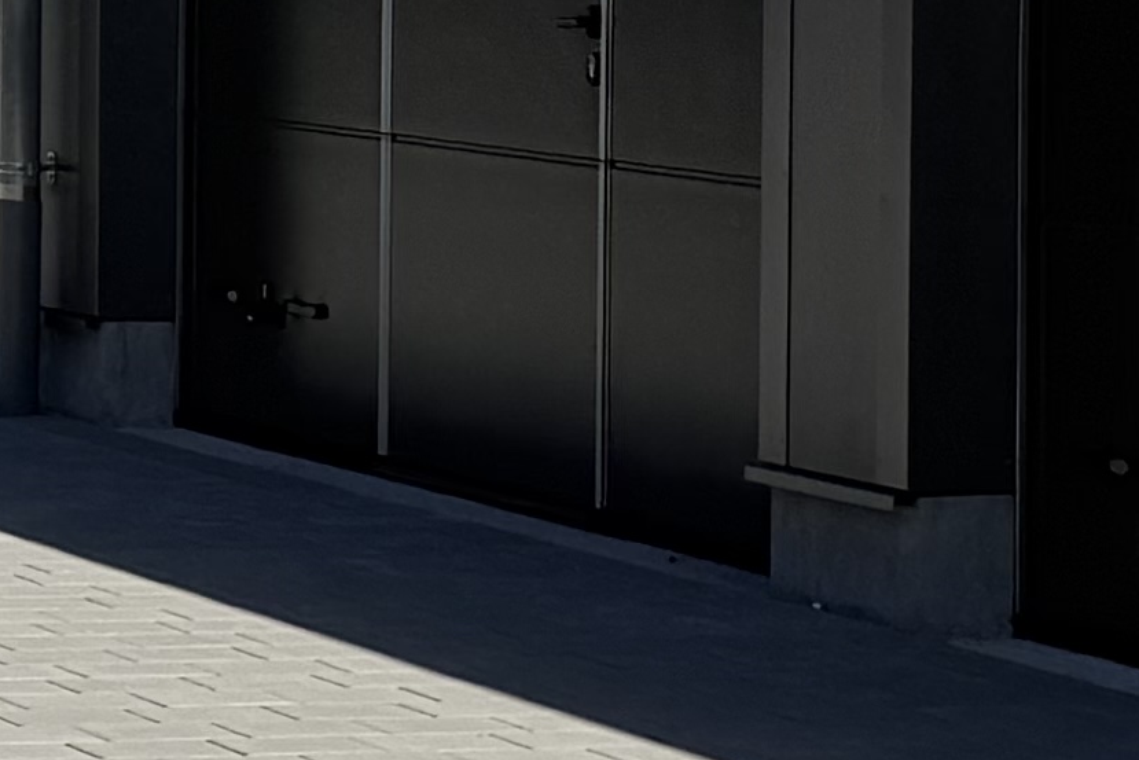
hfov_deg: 9.3
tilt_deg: +1.2
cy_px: -153
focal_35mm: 172
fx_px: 5442
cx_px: -2349
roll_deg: -0.8
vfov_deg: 7.9
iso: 80
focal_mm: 6.76
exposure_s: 1/8130
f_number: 1.78
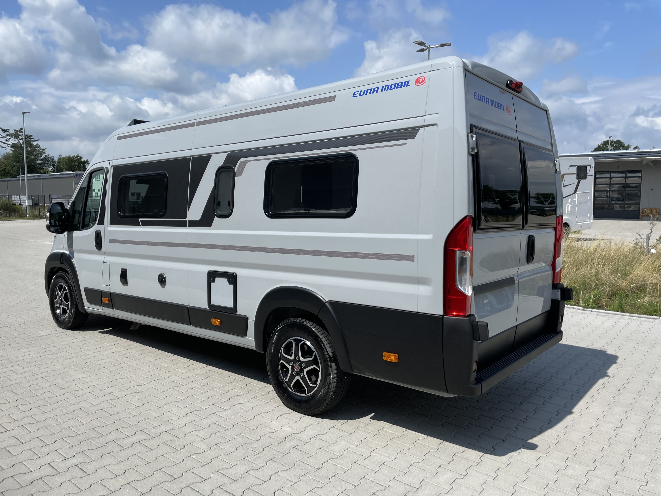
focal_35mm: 26
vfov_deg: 53.1
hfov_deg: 67.3
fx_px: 496
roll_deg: +0.4
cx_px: 330
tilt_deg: -4.5
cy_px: 248
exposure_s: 1/5051
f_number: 1.6
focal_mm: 4.2
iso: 32
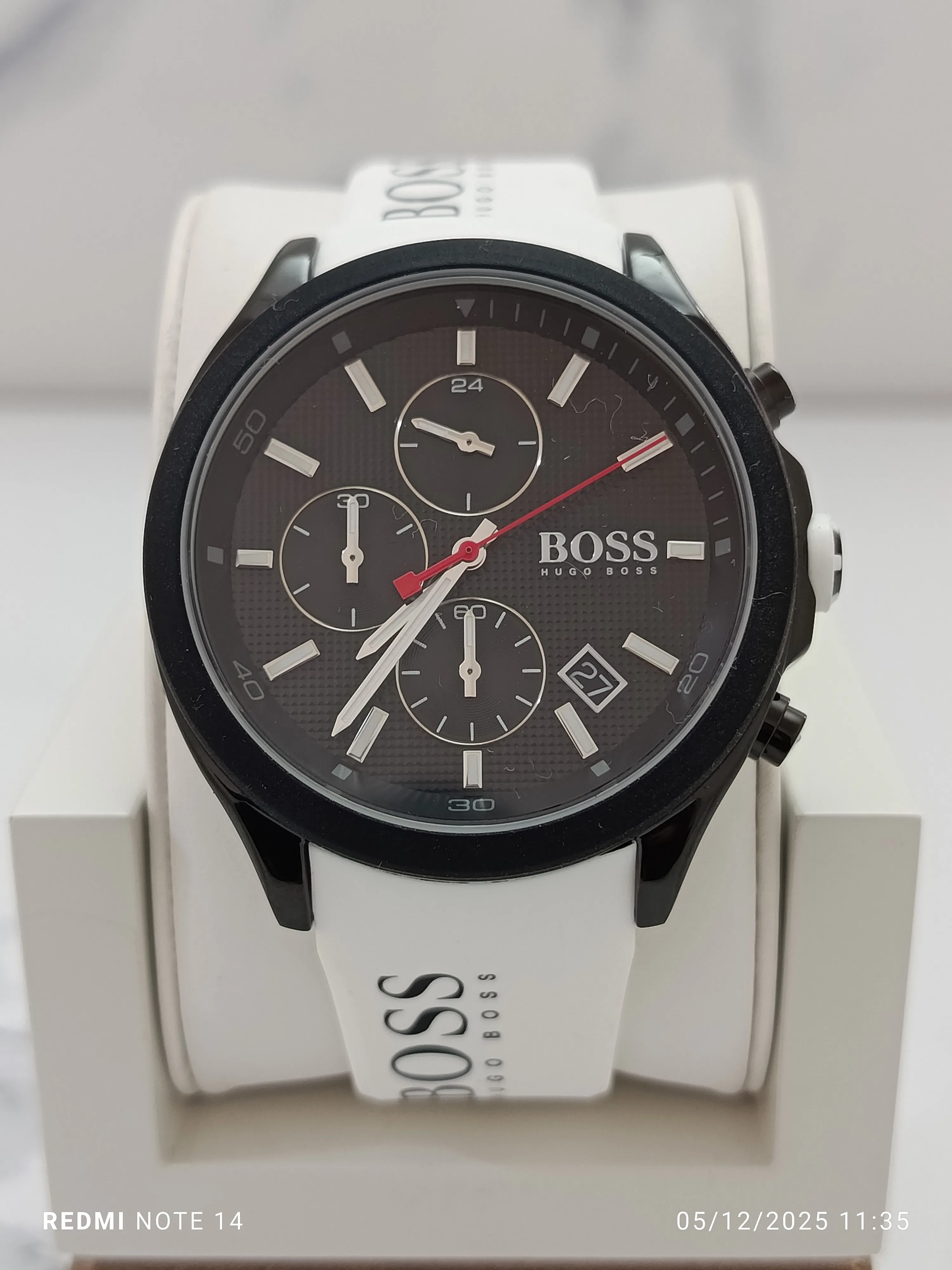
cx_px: 476
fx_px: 1760
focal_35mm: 48
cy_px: 635
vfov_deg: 39.7
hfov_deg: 30.3
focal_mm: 5.24
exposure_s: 1/100
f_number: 1.7
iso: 468
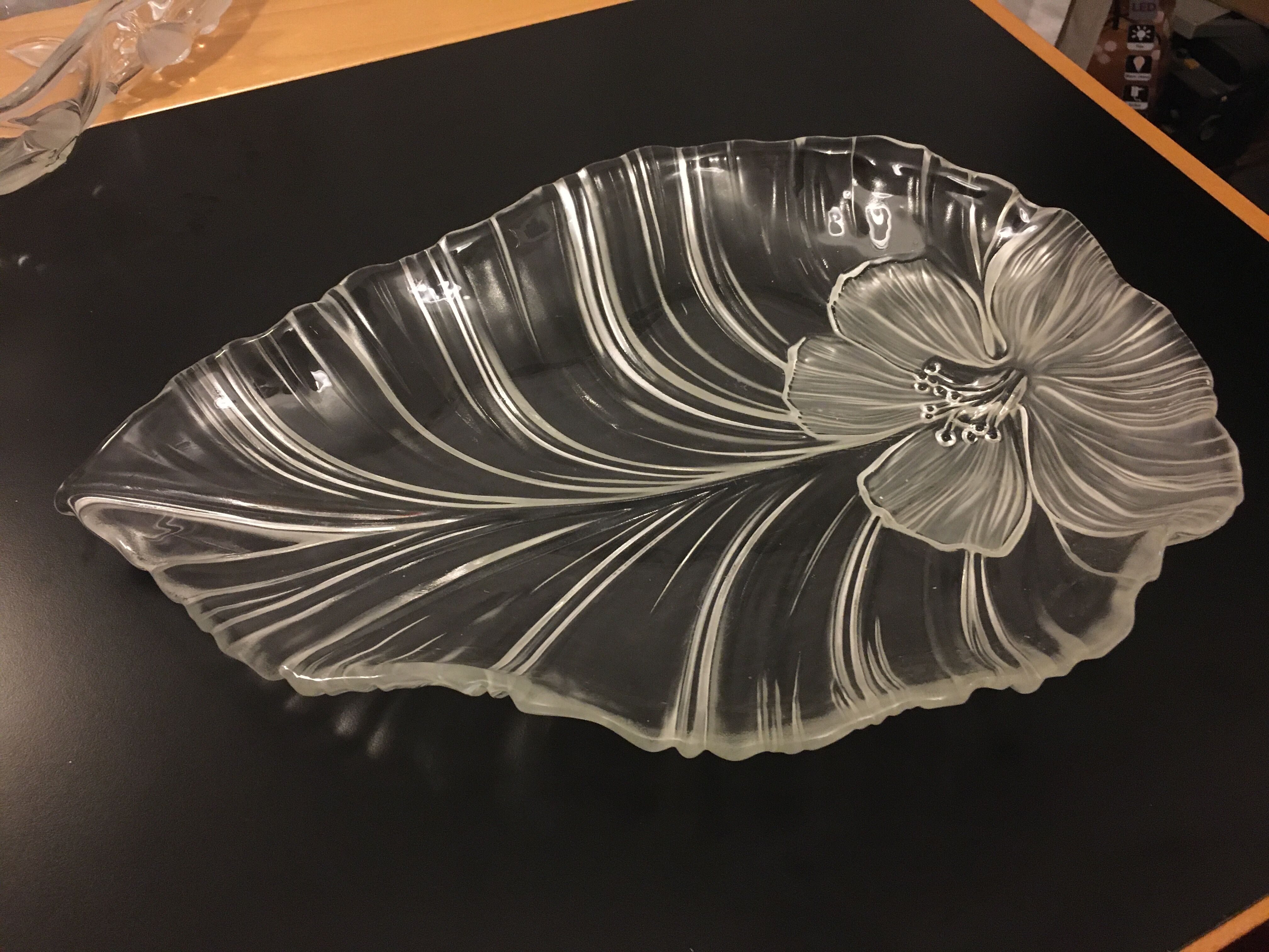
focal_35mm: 29
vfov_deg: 48.2
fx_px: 1063
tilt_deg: -51.5
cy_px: 476
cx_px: 634
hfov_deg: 61.7
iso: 400
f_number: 2.2
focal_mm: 4.15
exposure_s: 1/17
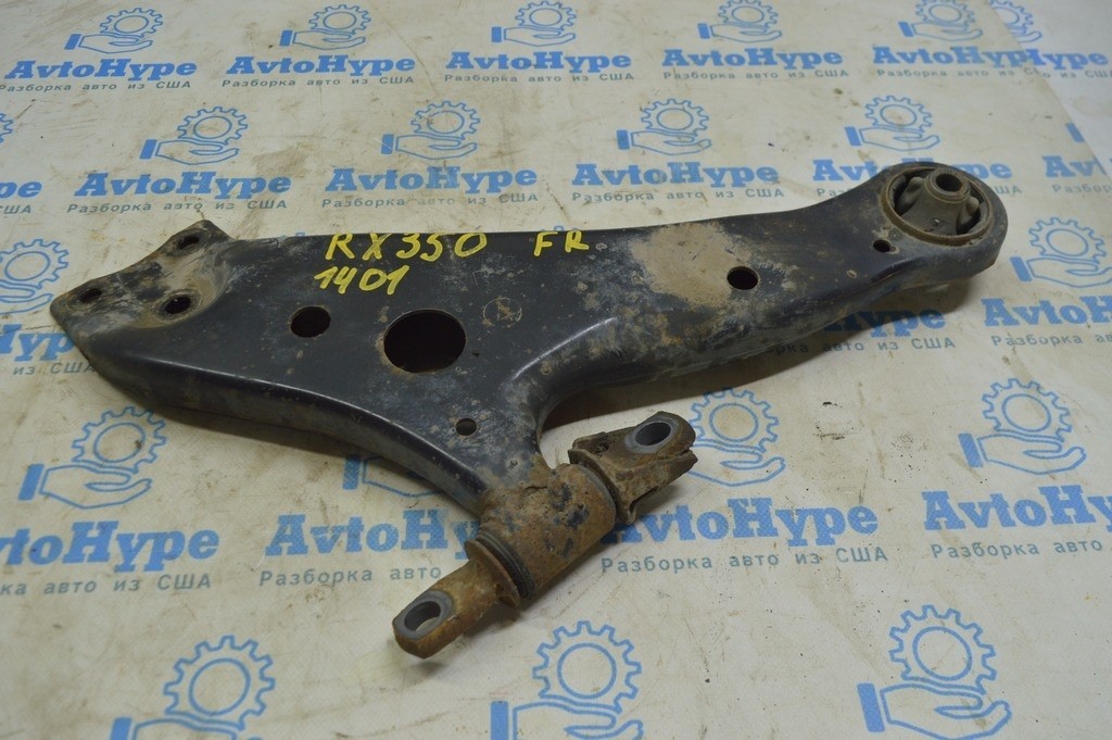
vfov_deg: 39.9
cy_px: 370
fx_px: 1018
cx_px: 556
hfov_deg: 57.3
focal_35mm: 33
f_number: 5.6
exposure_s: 1/40
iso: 400
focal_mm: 22
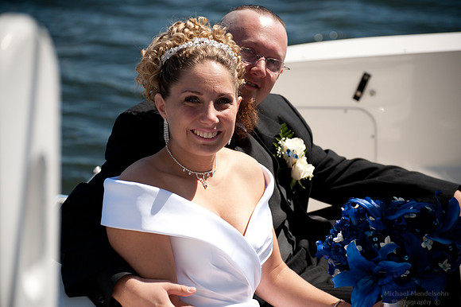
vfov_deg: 12.2
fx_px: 1433
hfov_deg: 18.3
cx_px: 230
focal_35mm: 112
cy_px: 154
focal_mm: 112
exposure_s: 1/6400
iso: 640
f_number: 4.8
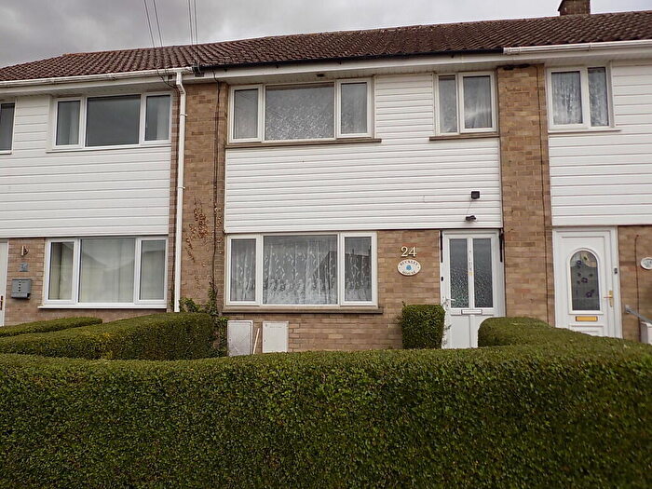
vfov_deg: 46.8
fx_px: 565
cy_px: 244
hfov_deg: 60.0
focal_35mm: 30
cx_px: 326
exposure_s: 1/800
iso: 80
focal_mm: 5.3
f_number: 3.3
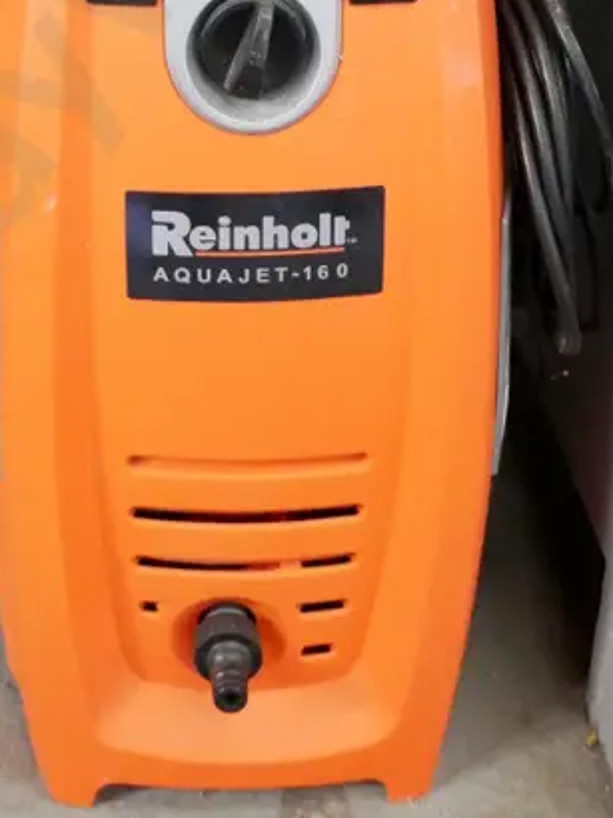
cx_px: 168
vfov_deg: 29.2
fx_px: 1418
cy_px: -70
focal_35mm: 60
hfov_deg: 24.2
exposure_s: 1/60
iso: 3200
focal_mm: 12
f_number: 4
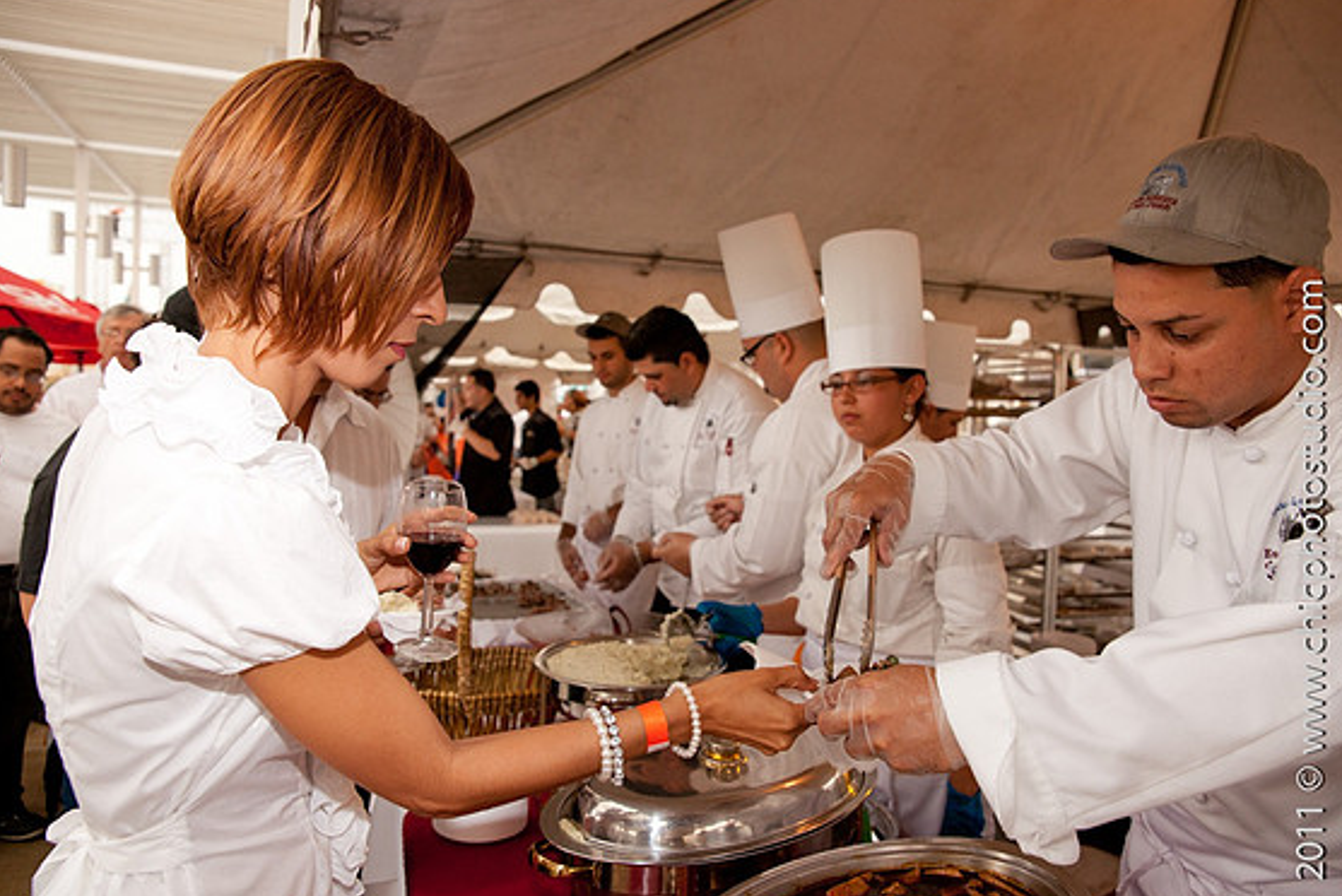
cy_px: 449
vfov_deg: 51.3
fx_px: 932
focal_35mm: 25
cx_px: 672
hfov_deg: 71.5
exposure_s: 1/125
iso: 400
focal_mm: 24
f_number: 4.5
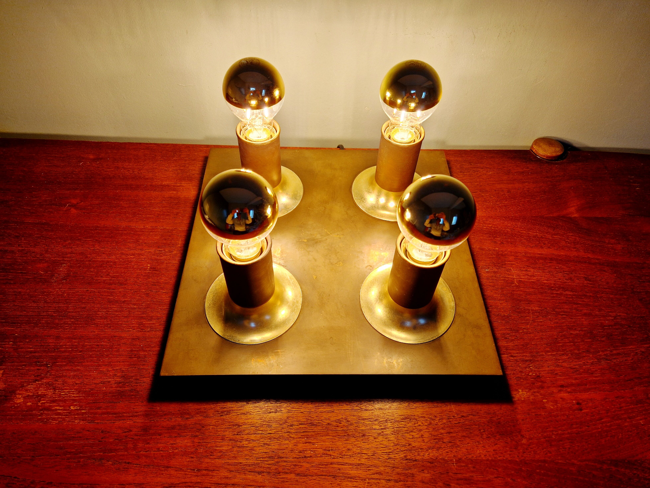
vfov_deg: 58.9
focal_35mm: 23
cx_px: 325
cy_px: 244
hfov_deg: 73.9
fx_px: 432
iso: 50
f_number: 1.8
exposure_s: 1/100
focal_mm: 5.4
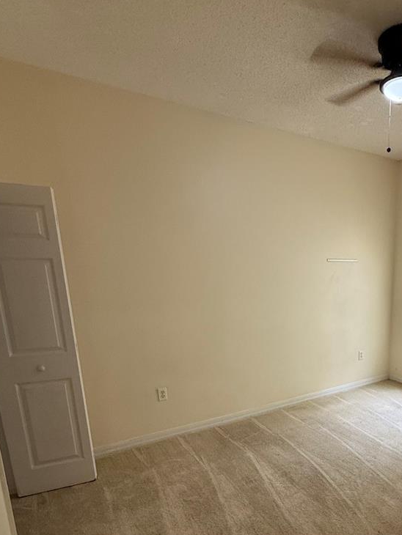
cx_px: 321
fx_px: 356
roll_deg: -0.6
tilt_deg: -13.2
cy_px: 352
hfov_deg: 54.9
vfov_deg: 72.0
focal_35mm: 23
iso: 200
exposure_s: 1/60
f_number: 2.2
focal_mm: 2.22
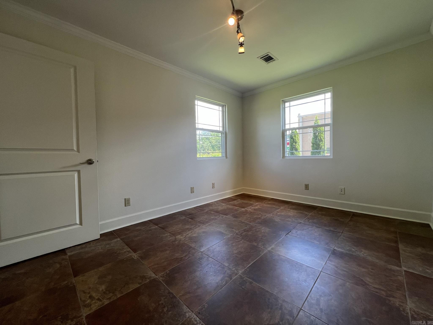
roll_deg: +1.3
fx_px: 163
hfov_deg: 106.2
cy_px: 162
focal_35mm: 13
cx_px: 216
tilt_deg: -3.7
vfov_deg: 89.9
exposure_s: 1/120
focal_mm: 1.57
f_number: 1.8
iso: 64
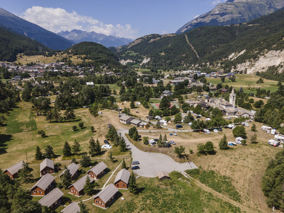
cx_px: 142
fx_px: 197
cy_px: 106
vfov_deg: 56.9
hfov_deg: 71.6
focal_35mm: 24
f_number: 2.8
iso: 100
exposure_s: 1/640
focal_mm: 4.5
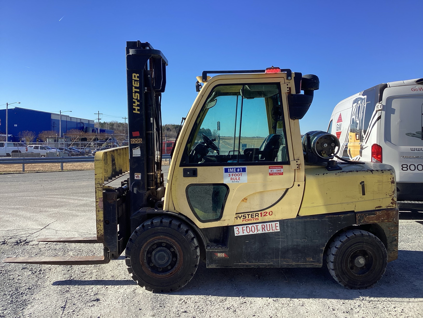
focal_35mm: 31
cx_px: 212
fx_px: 379
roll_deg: -2.0
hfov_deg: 58.4
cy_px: 159
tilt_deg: -3.4
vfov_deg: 45.4
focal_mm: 3.3
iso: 25
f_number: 2.4
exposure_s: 1/886
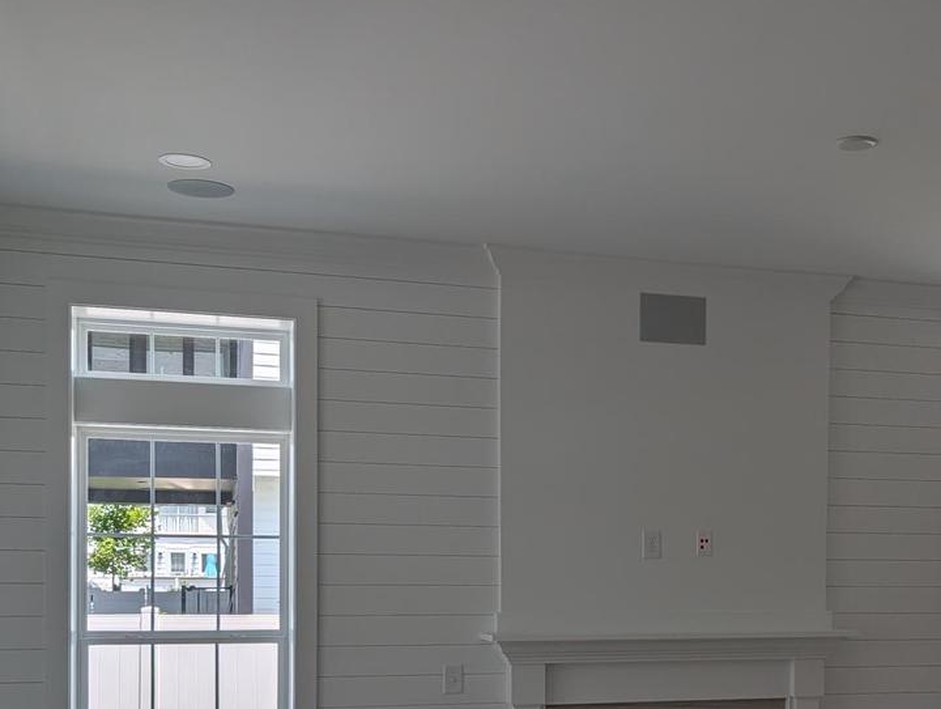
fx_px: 1307
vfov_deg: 29.5
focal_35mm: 48
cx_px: 627
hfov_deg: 39.1
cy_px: 586
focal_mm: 6.9
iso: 18
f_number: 1.68
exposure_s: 1/2088
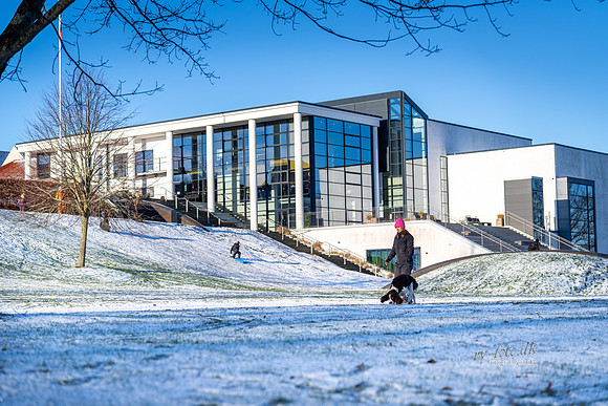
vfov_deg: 19.5
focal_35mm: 70
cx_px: 304
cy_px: 203
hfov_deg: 28.8
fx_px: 1182
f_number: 3.5
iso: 160
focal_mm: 70
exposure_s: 1/1250
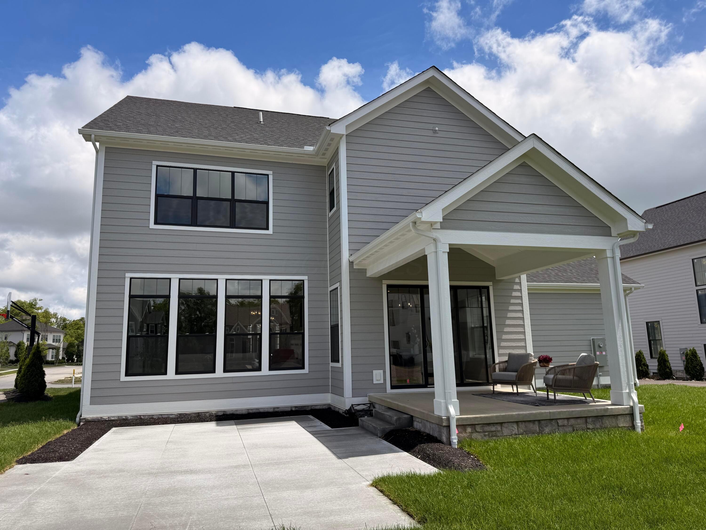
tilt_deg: +9.5
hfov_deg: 71.6
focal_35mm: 24
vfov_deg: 56.8
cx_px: 353
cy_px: 265
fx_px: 489
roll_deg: +1.6
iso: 80
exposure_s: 1/6711
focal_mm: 6.76
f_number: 1.78
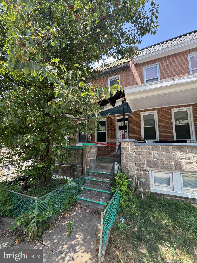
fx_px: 106
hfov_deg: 85.7
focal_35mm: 14
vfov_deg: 102.1
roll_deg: -0.9
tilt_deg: +5.1
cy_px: 132
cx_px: 98
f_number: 2.2
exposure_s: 1/248
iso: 40
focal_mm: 2.22
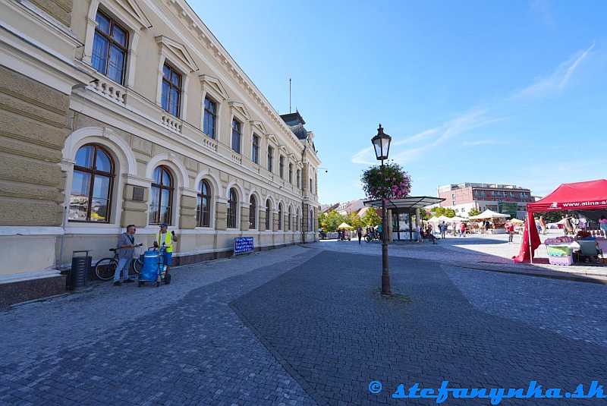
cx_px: 304
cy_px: 203
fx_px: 236
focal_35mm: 14
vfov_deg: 81.3
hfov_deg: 104.2
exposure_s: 1/125
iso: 100
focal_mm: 14
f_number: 9
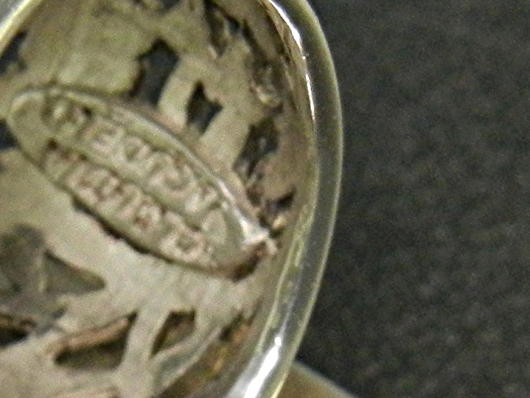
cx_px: 98
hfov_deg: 7.5
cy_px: 343
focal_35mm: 262
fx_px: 4012
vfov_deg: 5.7
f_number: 8
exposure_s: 1/30
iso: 462
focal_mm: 10.6
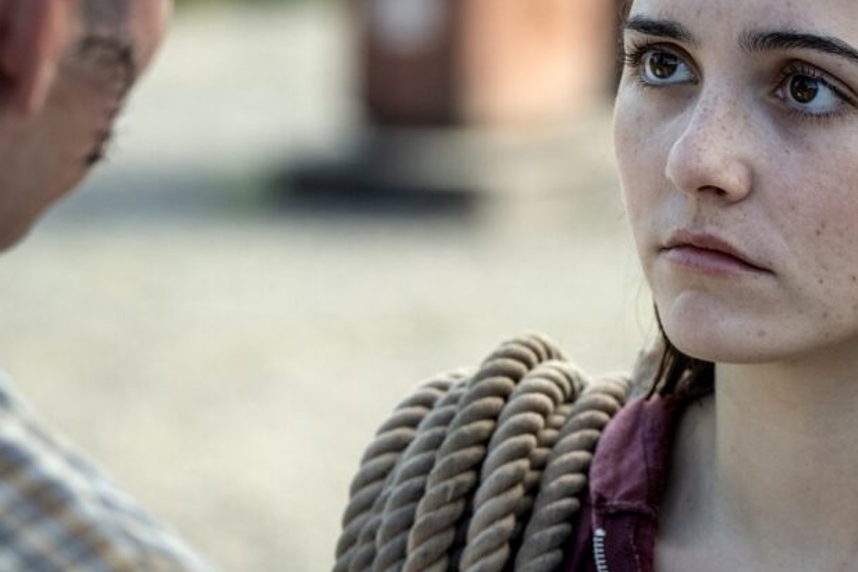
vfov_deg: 4.1
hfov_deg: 6.2
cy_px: 239
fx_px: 7910
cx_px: 515
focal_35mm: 332
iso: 800
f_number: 5.6
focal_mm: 200
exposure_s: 1/640
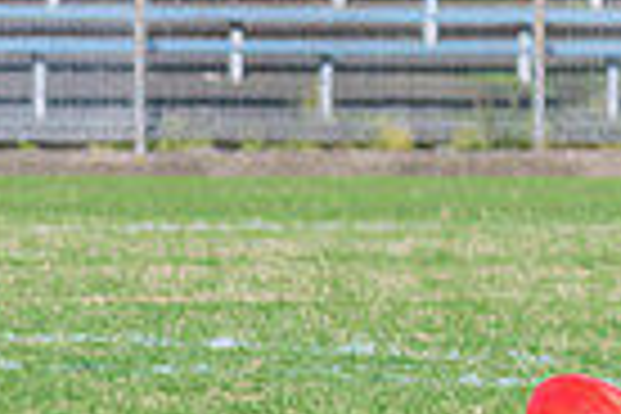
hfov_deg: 1.3
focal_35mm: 1601
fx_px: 27615
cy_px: 322
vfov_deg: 0.9
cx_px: -853
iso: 800
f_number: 10
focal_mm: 210
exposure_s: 1/1600
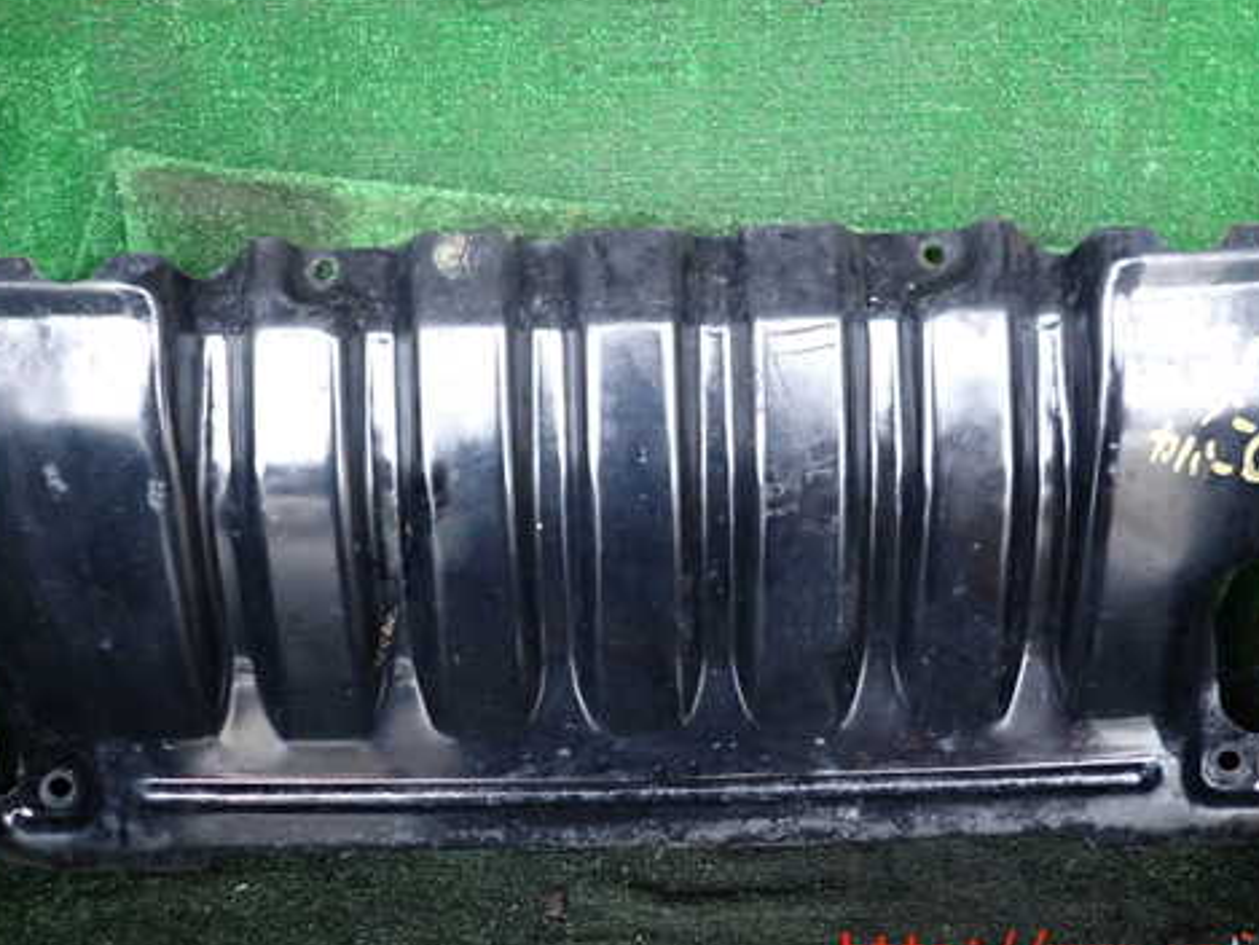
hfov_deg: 56.8
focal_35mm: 32
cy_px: 389
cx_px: 642
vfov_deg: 44.0
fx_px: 1164
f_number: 2
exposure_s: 1/30
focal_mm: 4.5
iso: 400
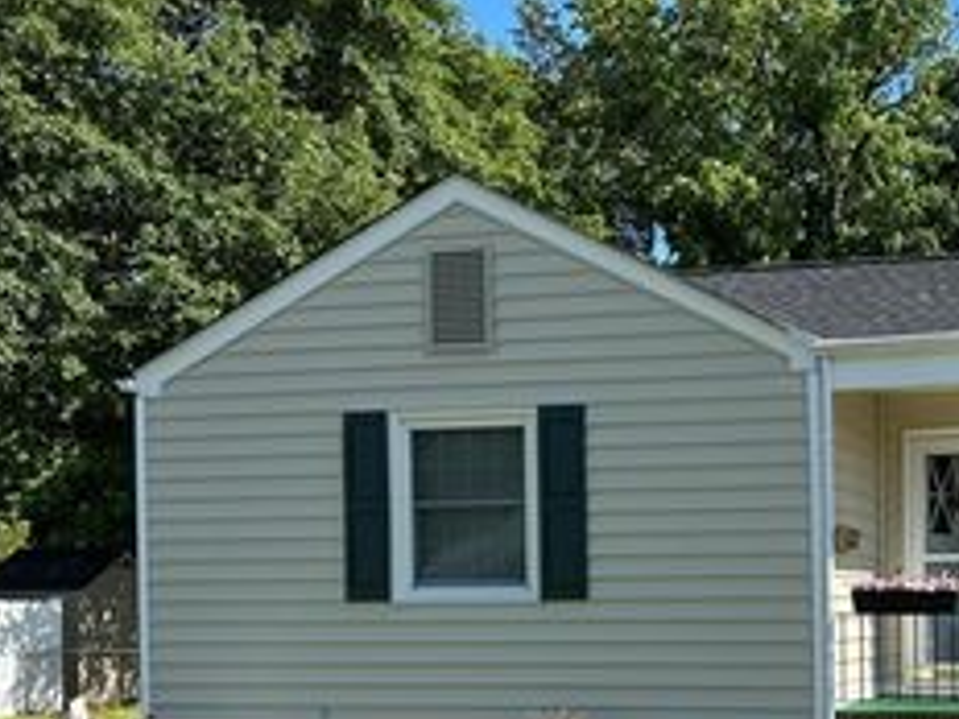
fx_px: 1551
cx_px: 876
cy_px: 605
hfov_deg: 32.5
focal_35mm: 56
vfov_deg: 25.5
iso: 50
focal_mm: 5.7
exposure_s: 1/2083
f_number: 1.5
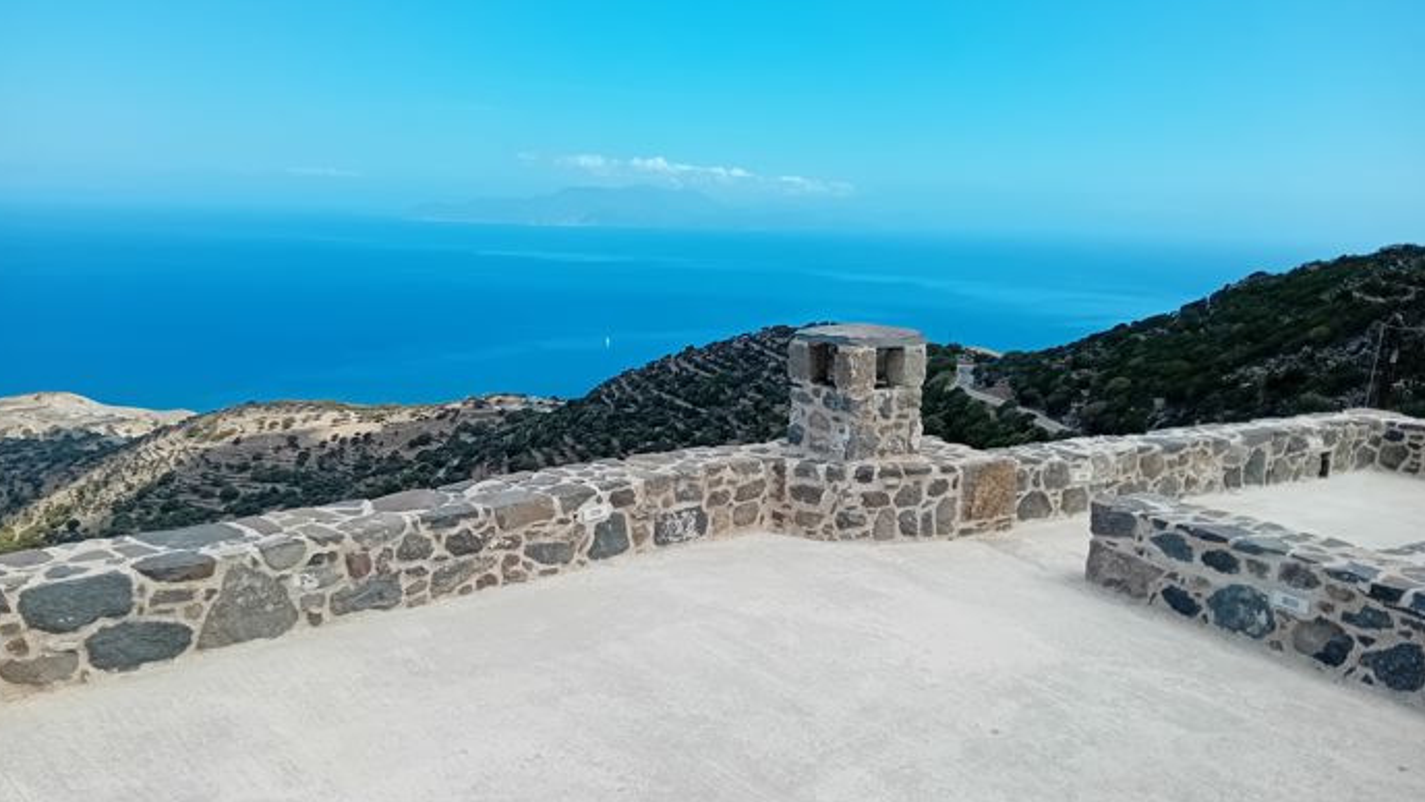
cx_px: 700
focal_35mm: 29
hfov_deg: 66.1
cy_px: 458
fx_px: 1096
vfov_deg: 40.1
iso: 125
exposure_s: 1/500
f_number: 1.8
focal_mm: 3.98
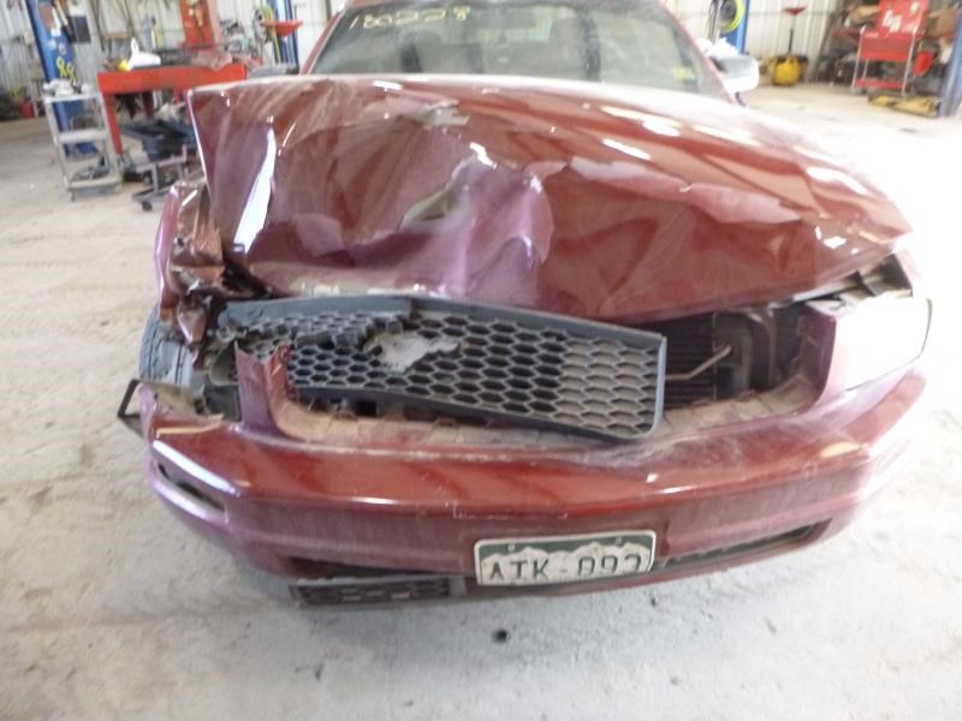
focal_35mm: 25
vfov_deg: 54.9
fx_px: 695
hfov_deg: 69.4
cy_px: 360
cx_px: 481
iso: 800
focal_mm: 4.5
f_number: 3.9
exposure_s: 1/60
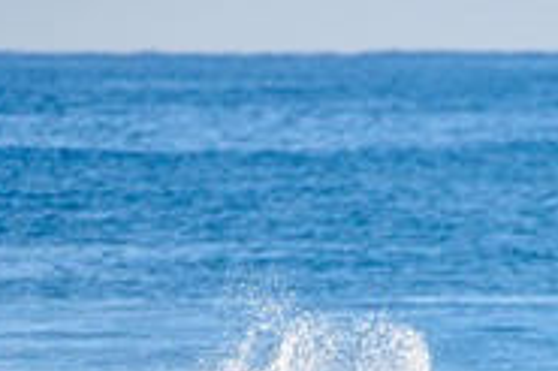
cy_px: 484
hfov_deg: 1.3
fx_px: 24297
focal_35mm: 1569
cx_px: 495
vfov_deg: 0.9
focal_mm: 500
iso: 200
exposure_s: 1/1600
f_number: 5.6
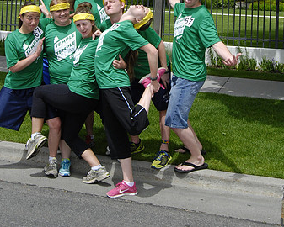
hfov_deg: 30.0
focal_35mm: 63
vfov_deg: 23.0
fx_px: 530
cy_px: -16
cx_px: 140
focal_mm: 26
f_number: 10
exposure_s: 1/640
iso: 400
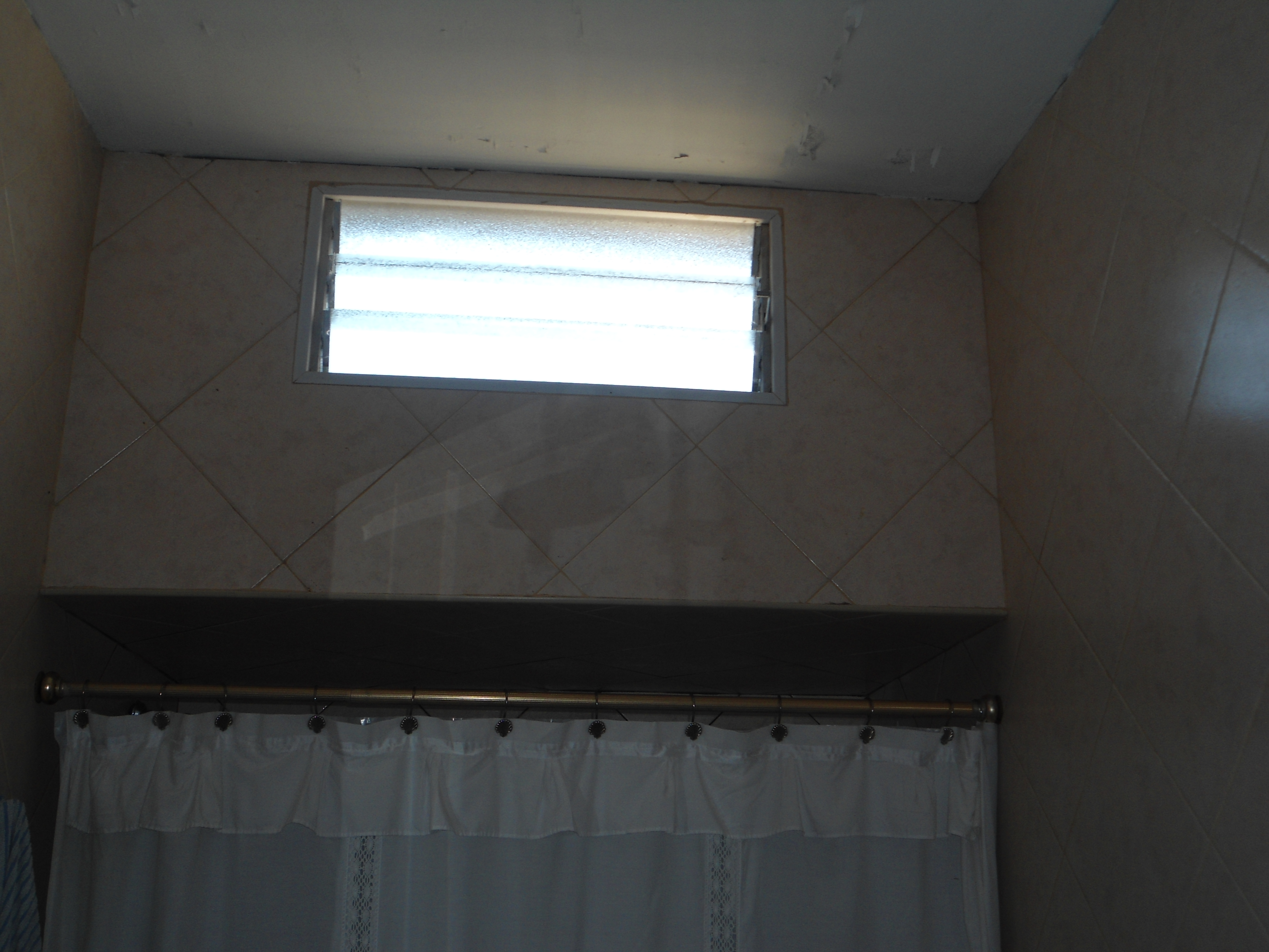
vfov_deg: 38.7
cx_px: 634
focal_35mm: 37
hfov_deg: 50.1
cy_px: 476
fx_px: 1356
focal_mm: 6.7
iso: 80
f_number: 3.2
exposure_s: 1/40
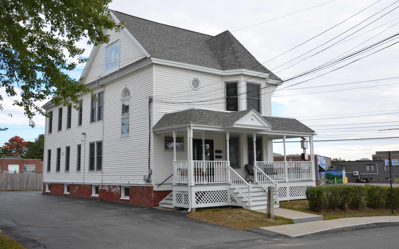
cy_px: 116
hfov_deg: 50.4
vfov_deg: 32.7
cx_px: 197
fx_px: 424
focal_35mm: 39
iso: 100
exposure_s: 1/160
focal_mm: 24
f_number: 6.3
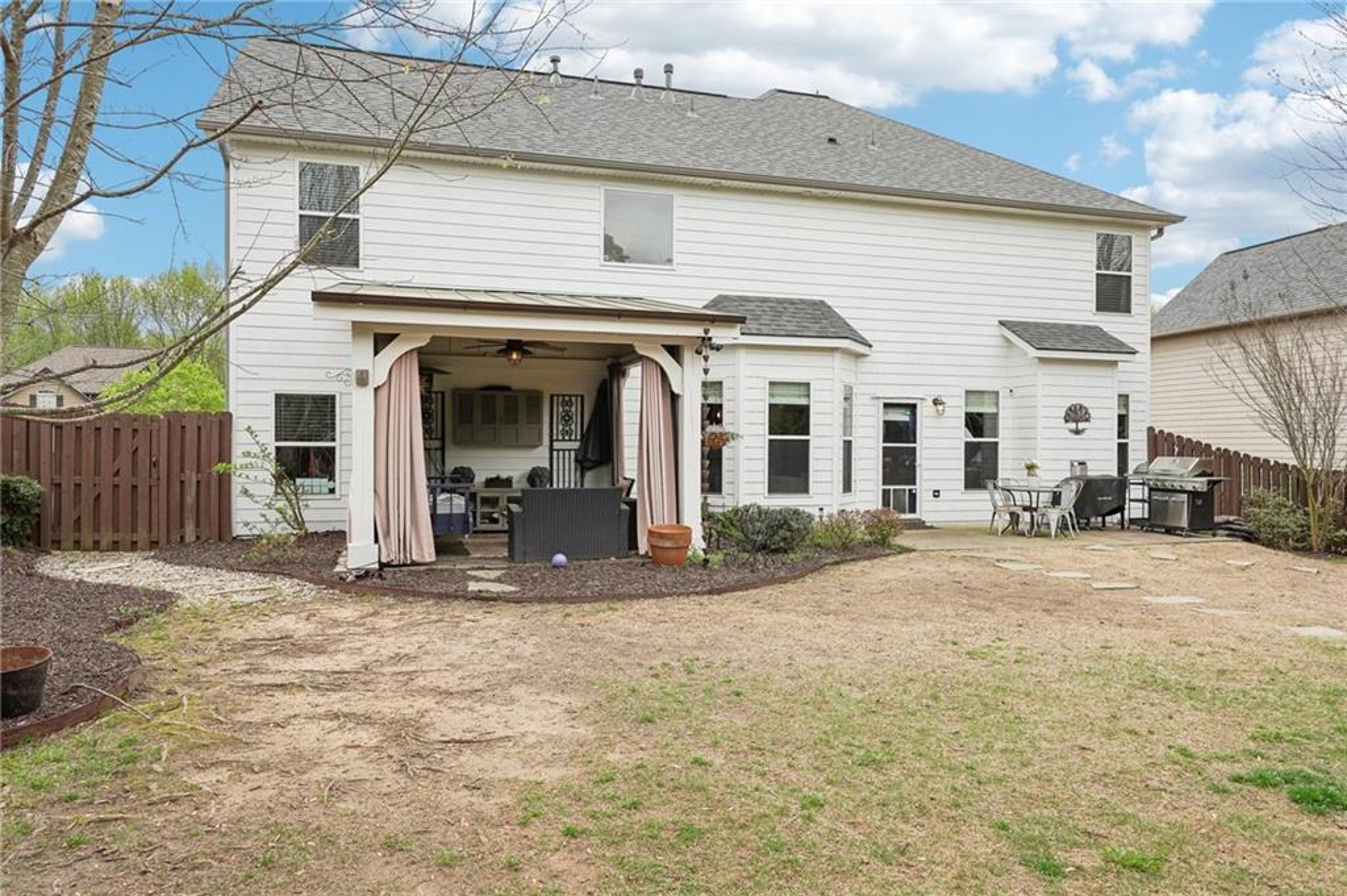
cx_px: 674
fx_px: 897
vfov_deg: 53.1
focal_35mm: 24
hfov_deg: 73.8
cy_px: 448
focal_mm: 24
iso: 400
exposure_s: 1/640
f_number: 8
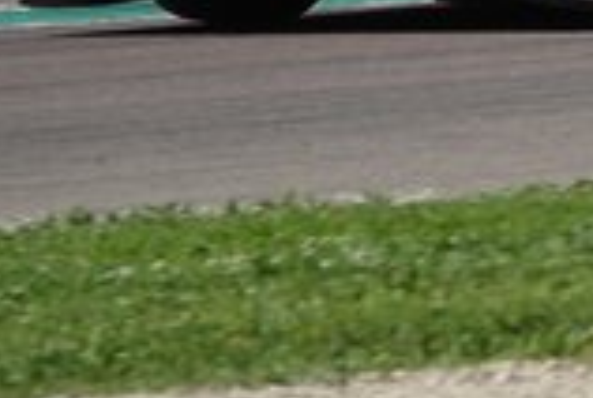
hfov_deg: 2.2
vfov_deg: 1.5
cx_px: 754
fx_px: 15463
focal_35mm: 937
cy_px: -135
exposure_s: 1/800
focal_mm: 120.91
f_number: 4.5
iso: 100
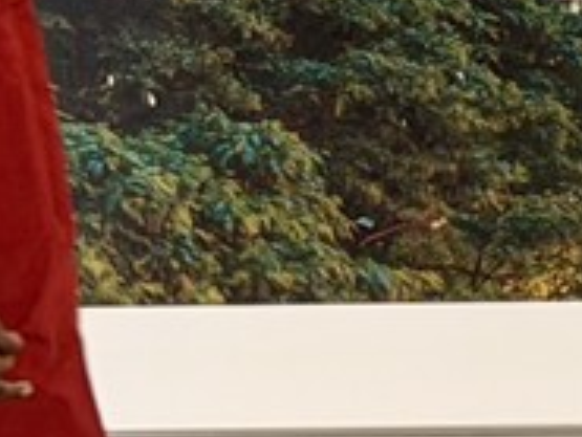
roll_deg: +0.0
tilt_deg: -5.3
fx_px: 5232
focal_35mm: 311
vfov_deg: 4.8
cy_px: 160
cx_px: 774
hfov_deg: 6.3
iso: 80
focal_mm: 6.76
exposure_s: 1/64
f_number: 1.78
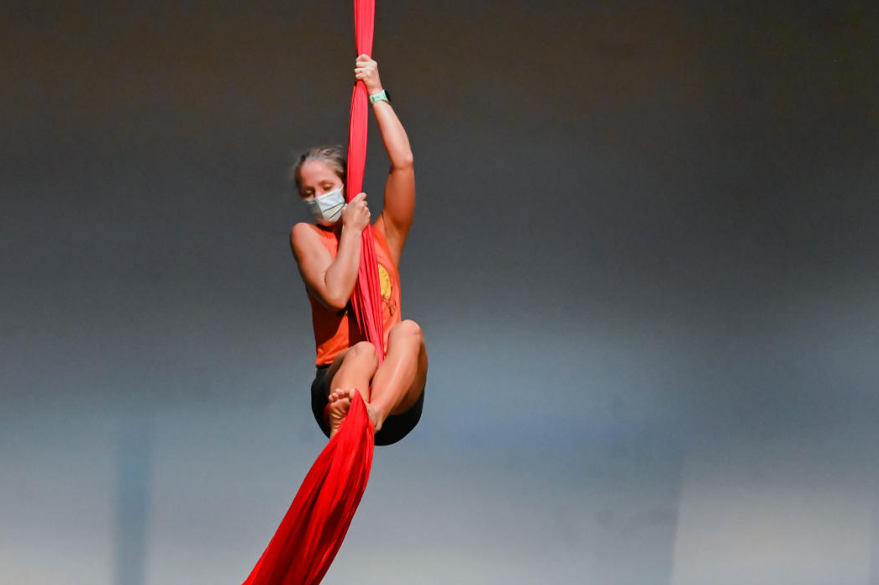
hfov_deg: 16.8
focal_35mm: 122
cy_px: 407
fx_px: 2977
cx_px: 326
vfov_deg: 11.2
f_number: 5.6
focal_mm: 85
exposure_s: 1/500
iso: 16000
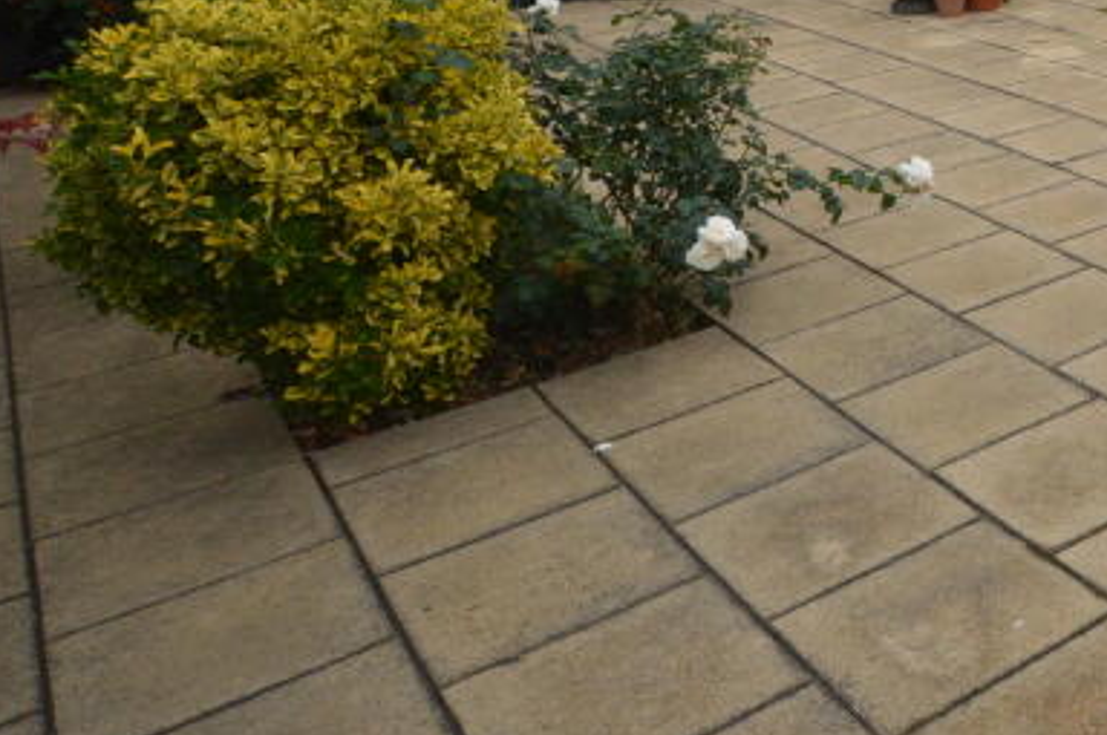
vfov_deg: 30.9
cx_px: 1395
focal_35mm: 40
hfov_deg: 35.4
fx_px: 1228
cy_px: -1
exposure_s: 1/400
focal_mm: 10
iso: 800
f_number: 10
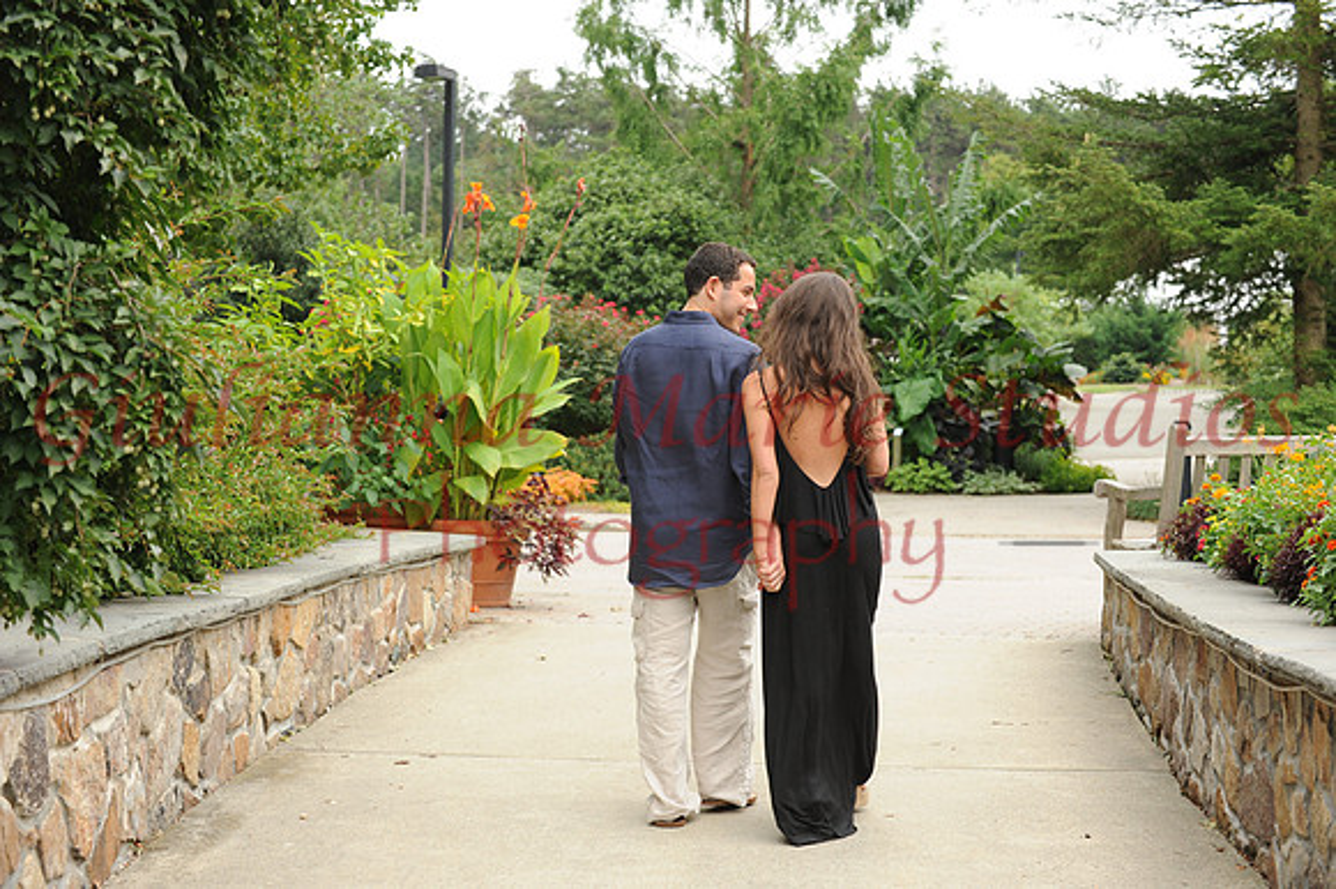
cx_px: 668
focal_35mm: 70
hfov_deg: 28.9
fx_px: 2596
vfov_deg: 19.4
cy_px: 444
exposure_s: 1/200
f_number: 7.1
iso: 500
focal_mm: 70
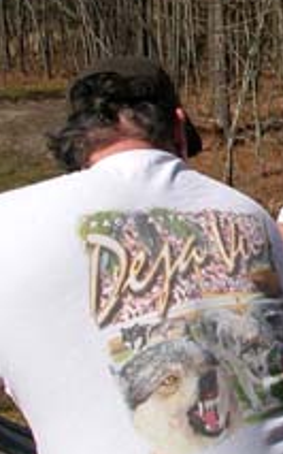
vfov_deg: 24.9
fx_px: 1025
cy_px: 192
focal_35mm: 83
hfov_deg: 14.7
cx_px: 409
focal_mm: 5.6
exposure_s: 1/1000
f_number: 4.5
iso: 100
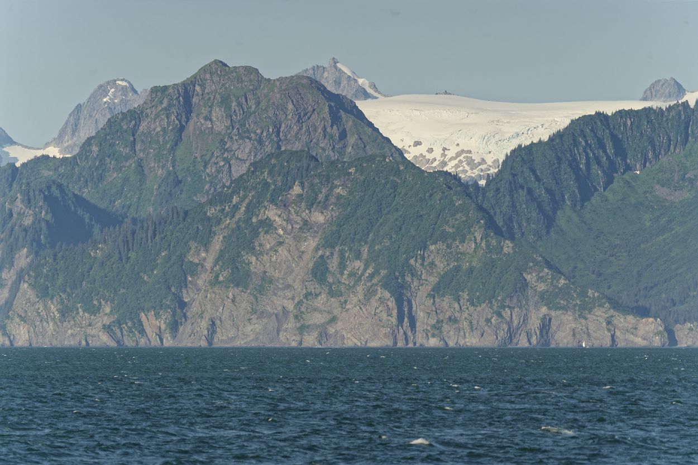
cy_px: 232
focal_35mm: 347
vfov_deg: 4.0
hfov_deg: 5.9
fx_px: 6727
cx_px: 349
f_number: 5.6
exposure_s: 1/320
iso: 125
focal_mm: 347
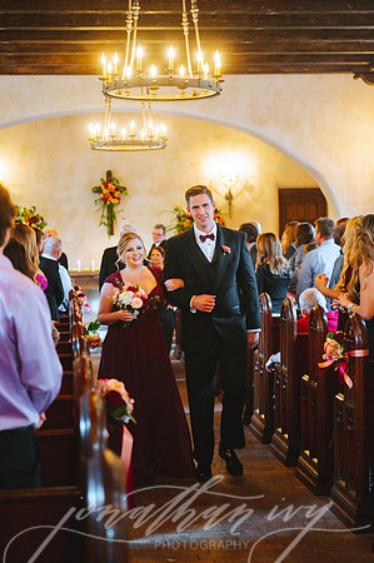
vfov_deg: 32.4
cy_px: 282
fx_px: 968
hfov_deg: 21.9
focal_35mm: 62
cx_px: 187
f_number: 2.8
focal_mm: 62
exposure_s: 1/100
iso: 4000
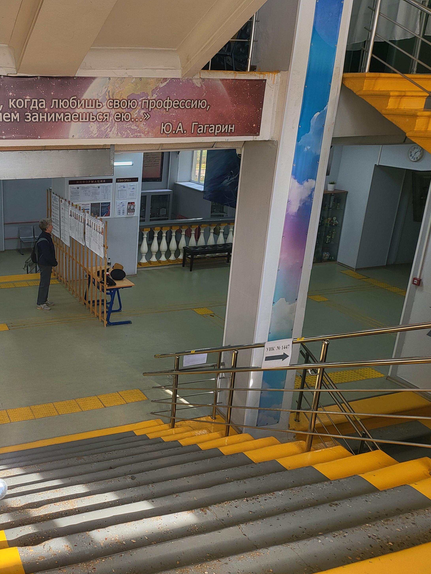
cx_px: 47
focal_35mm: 33
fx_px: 548
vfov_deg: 55.3
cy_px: 295
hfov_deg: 39.9
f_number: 1.8
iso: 40
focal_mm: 5
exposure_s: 1/128
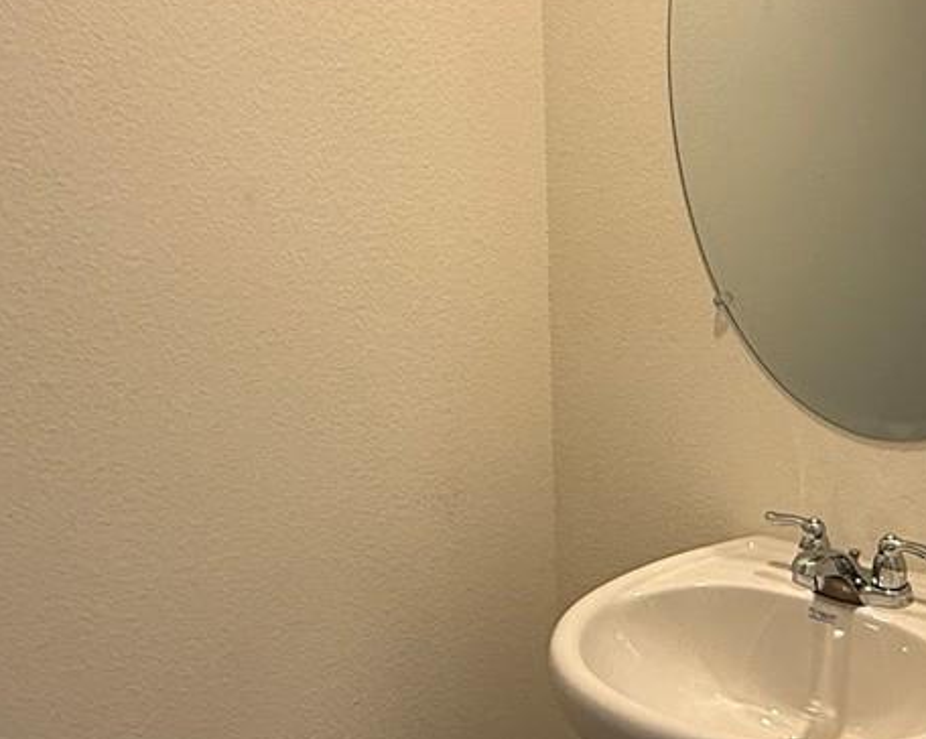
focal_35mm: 48
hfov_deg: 37.6
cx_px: 727
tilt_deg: -12.7
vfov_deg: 31.4
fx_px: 1314
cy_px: 347
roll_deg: +0.2
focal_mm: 2.22
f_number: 2.2
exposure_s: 1/120
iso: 160
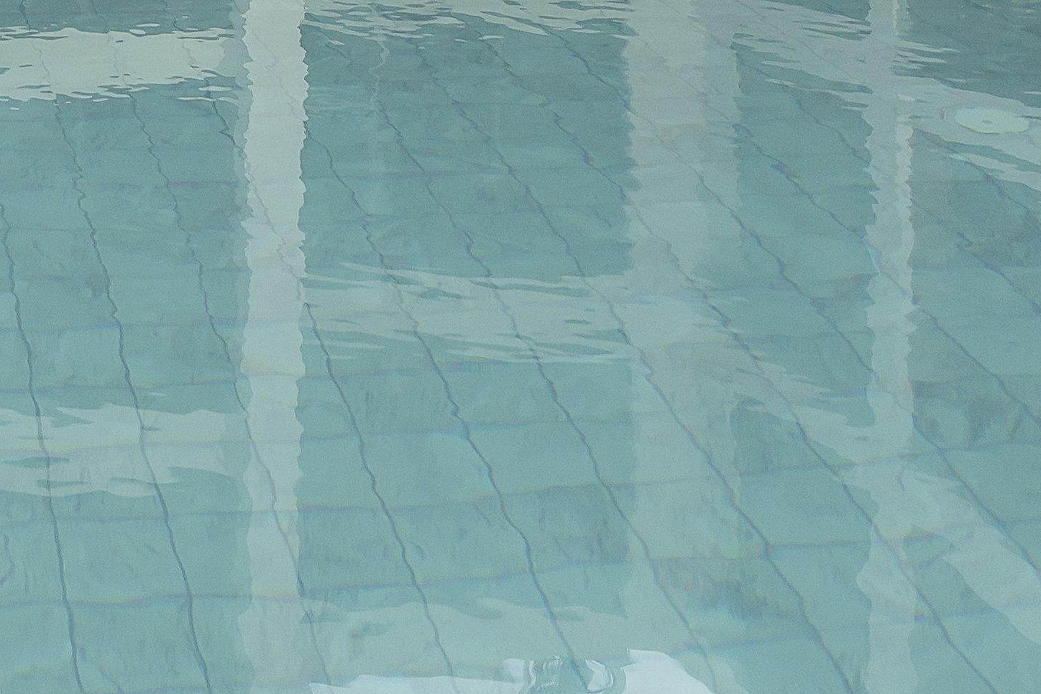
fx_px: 2197
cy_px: -394
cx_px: -284
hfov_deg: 23.7
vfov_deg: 16.2
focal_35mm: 76
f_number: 13
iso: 200
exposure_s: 1/250
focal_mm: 16
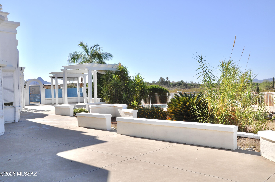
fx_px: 275
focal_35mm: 36
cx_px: 138
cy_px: 91
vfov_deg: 36.8
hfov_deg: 53.2
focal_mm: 24
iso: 200
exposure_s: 1/200
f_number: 14
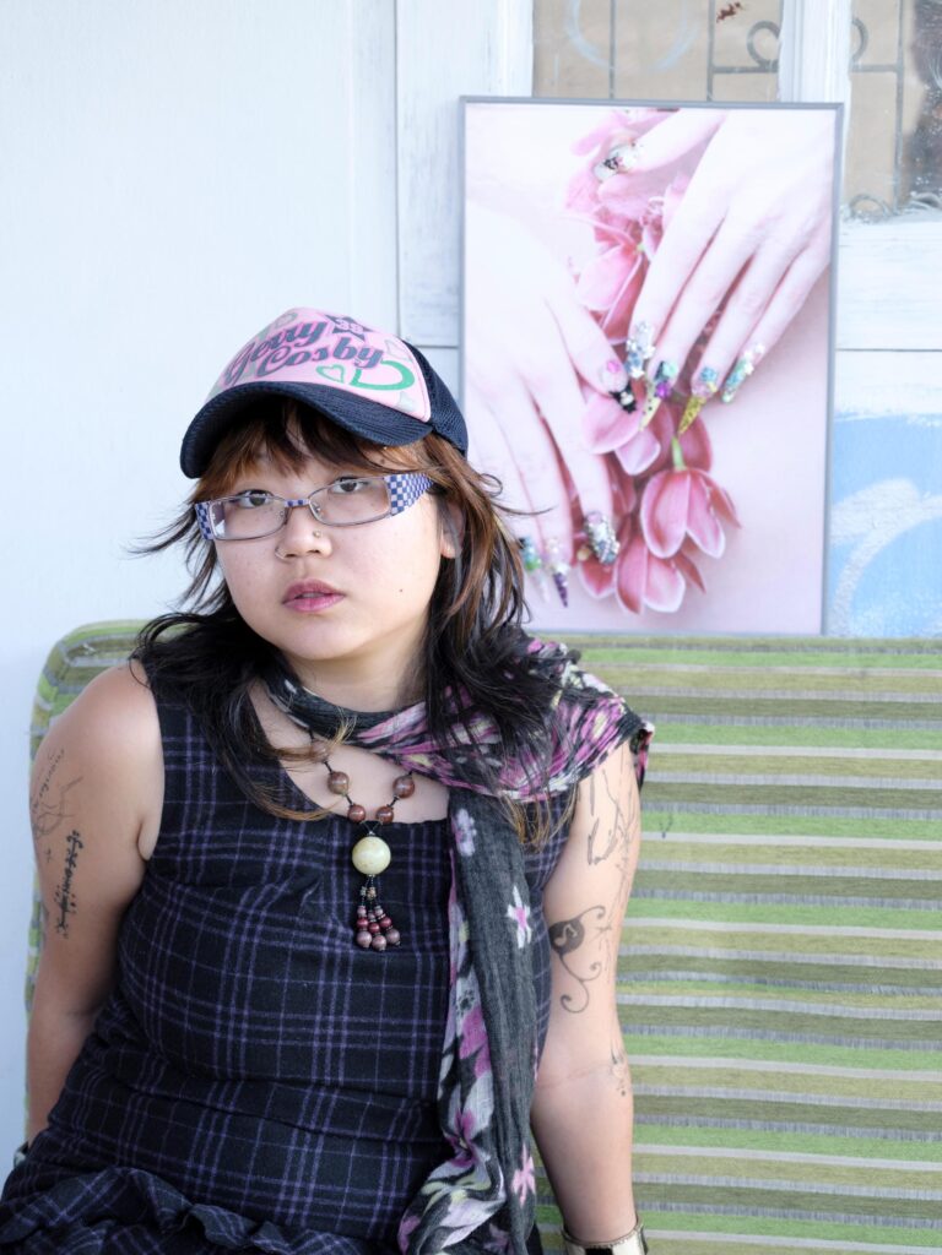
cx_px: 471
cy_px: 628
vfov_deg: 34.9
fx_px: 1996
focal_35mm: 55
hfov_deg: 26.6
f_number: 5.6
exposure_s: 1/80
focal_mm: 70
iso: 500
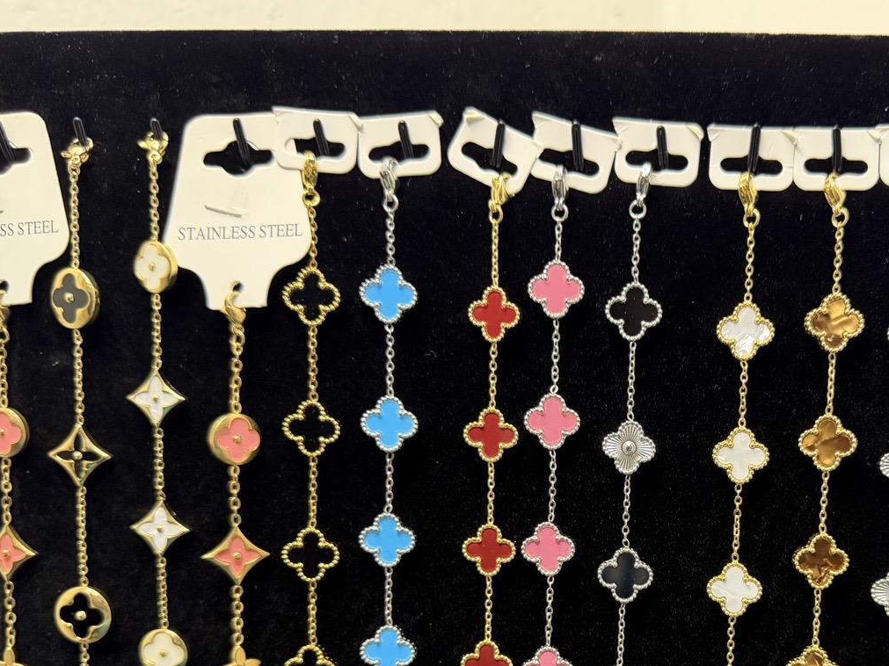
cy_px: 510
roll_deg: -1.7
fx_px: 976
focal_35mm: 38
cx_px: 629
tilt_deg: -13.7
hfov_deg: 47.7
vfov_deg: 36.7
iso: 640
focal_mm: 6.76
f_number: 1.78
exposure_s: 1/60
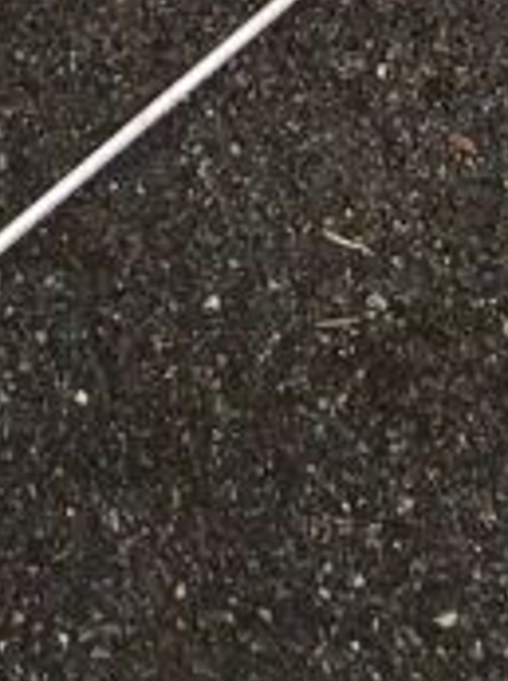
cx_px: -55
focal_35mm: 224
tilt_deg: -30.4
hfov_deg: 6.6
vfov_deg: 7.0
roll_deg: -5.0
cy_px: -1899
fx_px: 4399
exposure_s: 1/321
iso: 32
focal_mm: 4.15
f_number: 2.2
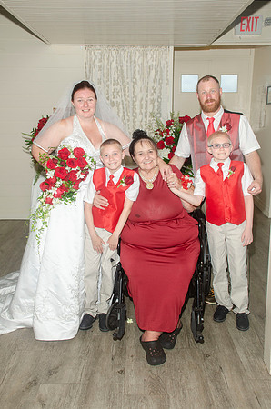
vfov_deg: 57.3
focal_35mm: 33
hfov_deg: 39.8
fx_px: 374
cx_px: 136
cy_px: 204
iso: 400
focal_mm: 22
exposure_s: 1/250
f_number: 5.6
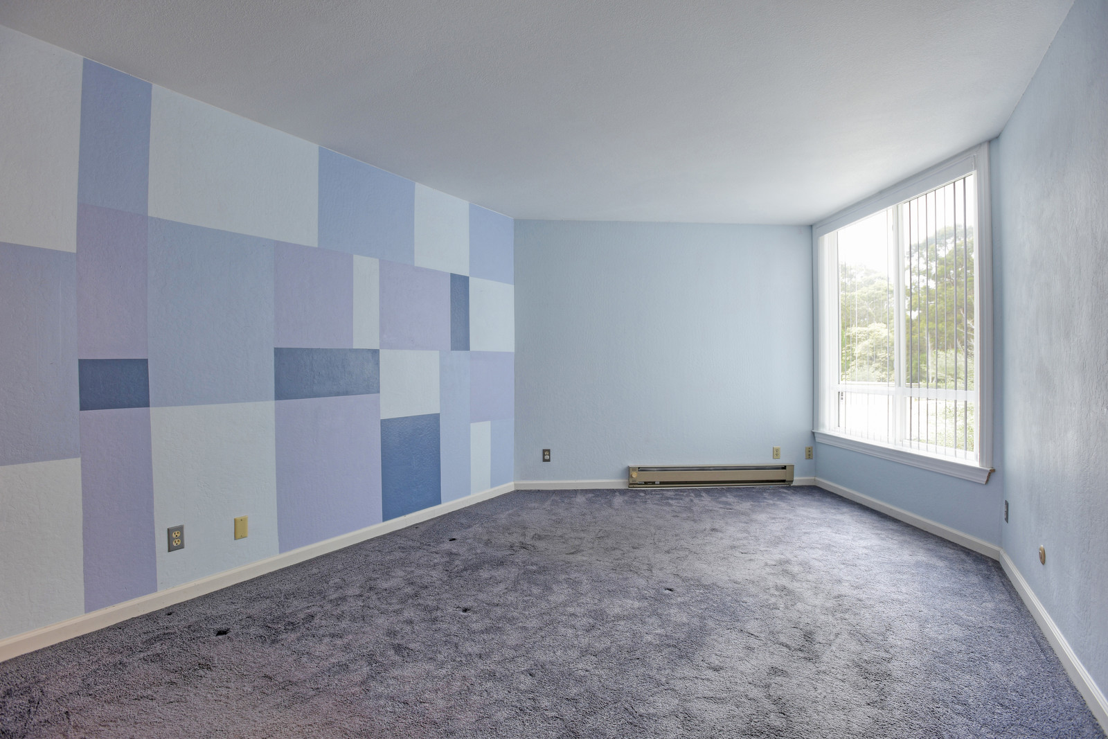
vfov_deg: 70.5
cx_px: 554
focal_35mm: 17
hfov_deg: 93.3
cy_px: 370
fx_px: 523
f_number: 8
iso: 100
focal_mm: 17
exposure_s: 1/2
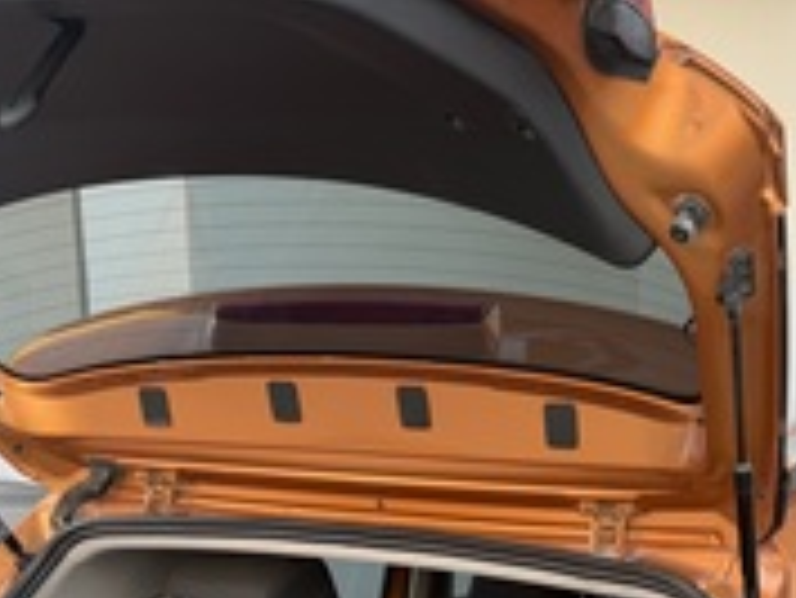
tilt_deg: -15.9
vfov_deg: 21.5
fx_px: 1427
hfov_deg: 30.8
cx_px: 573
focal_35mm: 62
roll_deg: -0.2
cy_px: 767
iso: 64
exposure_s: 1/121
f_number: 1.78
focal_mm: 6.76
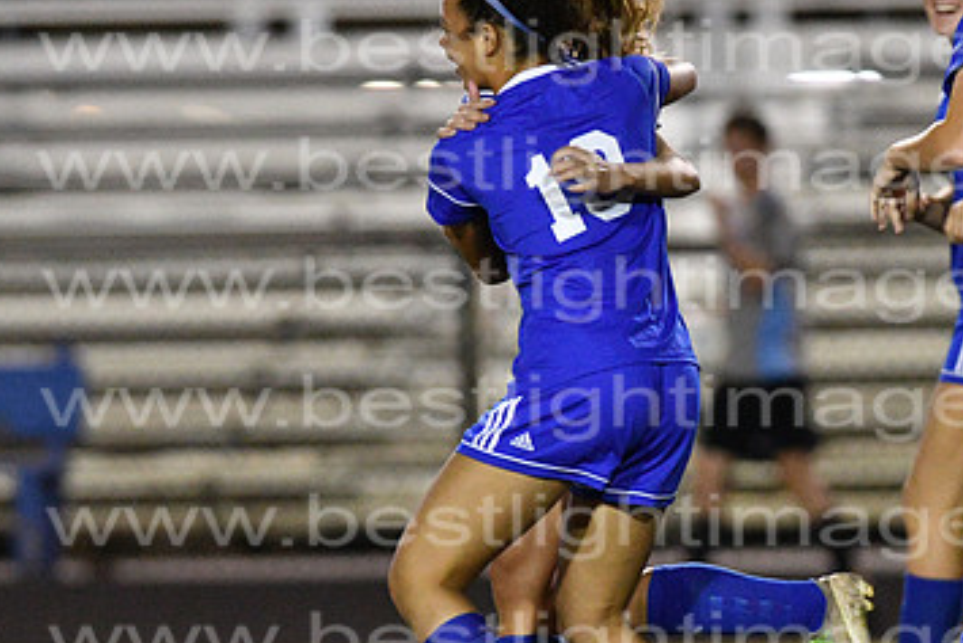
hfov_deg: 2.8
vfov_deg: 1.9
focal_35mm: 735
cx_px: 662
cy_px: 349
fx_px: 19668
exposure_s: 1/640
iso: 10000
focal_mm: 300
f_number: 3.5
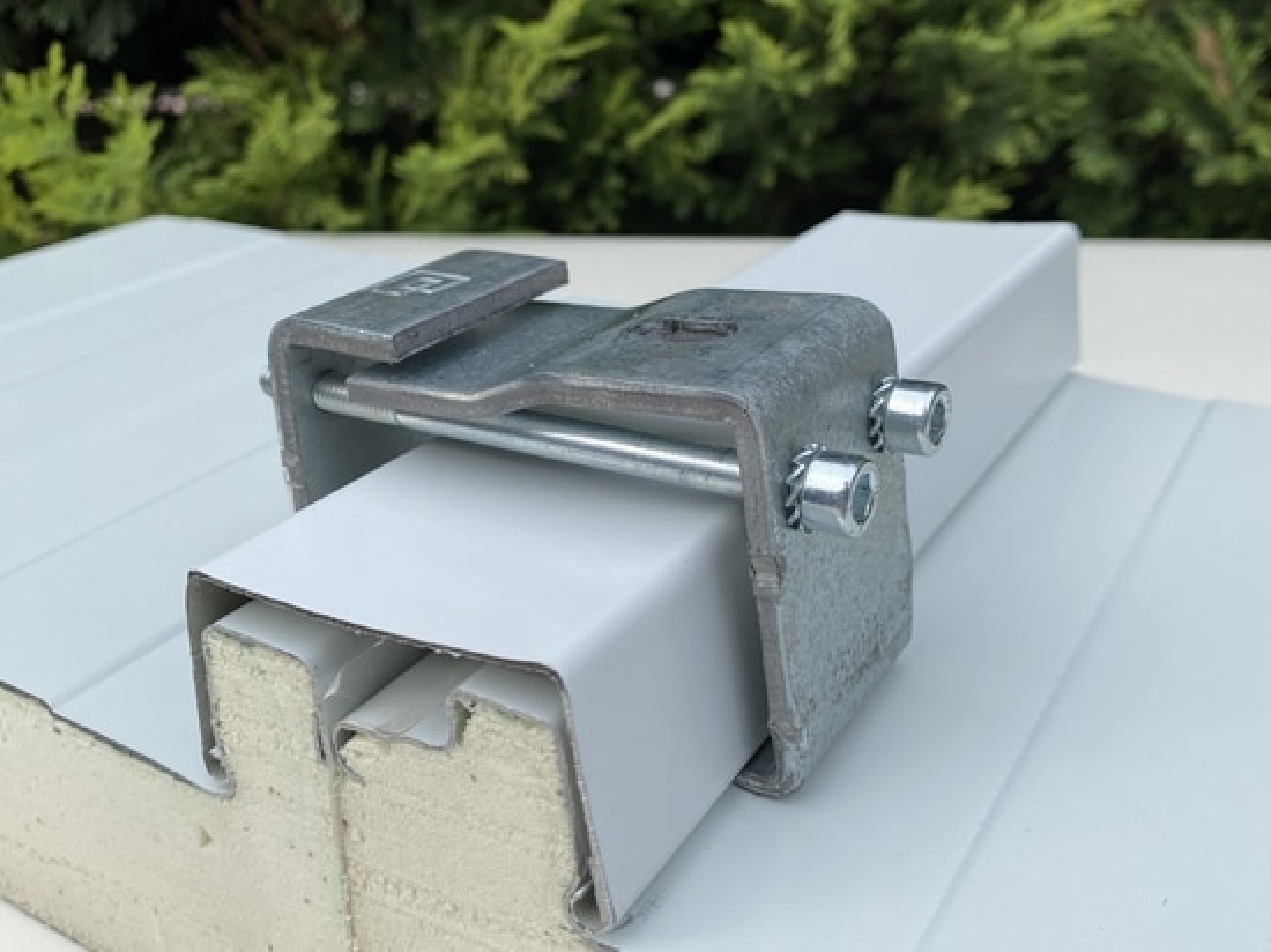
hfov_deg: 67.3
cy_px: 476
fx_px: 954
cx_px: 636
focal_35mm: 26
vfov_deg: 53.0
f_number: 1.8
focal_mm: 4.25
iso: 32
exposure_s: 1/981
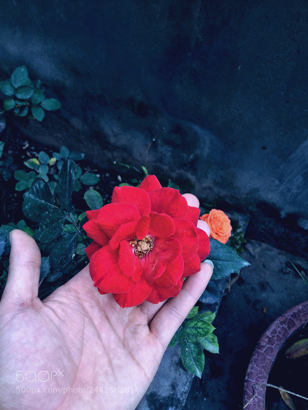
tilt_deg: -60.8
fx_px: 368
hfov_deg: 45.4
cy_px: 205
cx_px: 154
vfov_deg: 58.4
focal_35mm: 31
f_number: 2.4
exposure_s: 1/124
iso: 25
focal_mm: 3.3
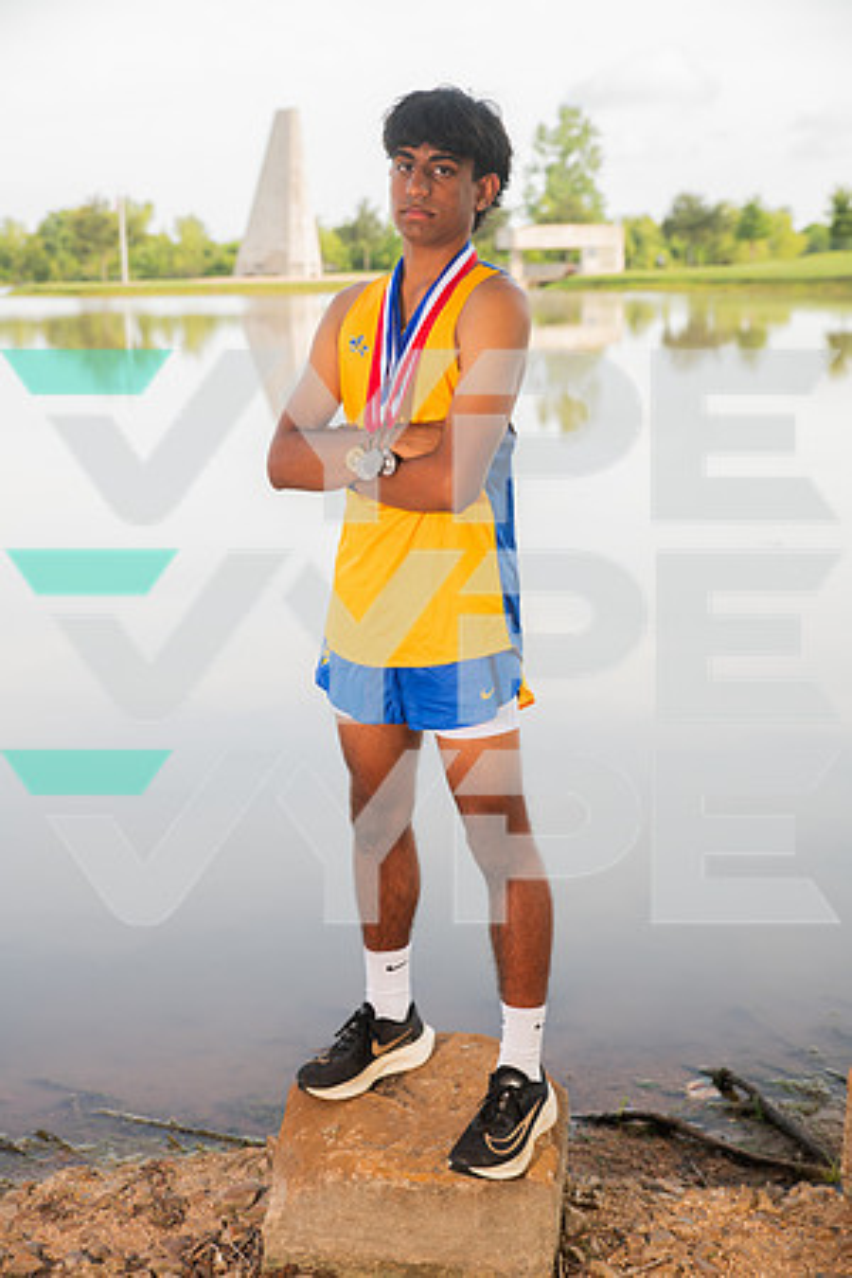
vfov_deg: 38.2
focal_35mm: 52
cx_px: 426
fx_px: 1846
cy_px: 639
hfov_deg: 26.0
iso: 250
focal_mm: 52
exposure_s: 1/400
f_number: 4.5
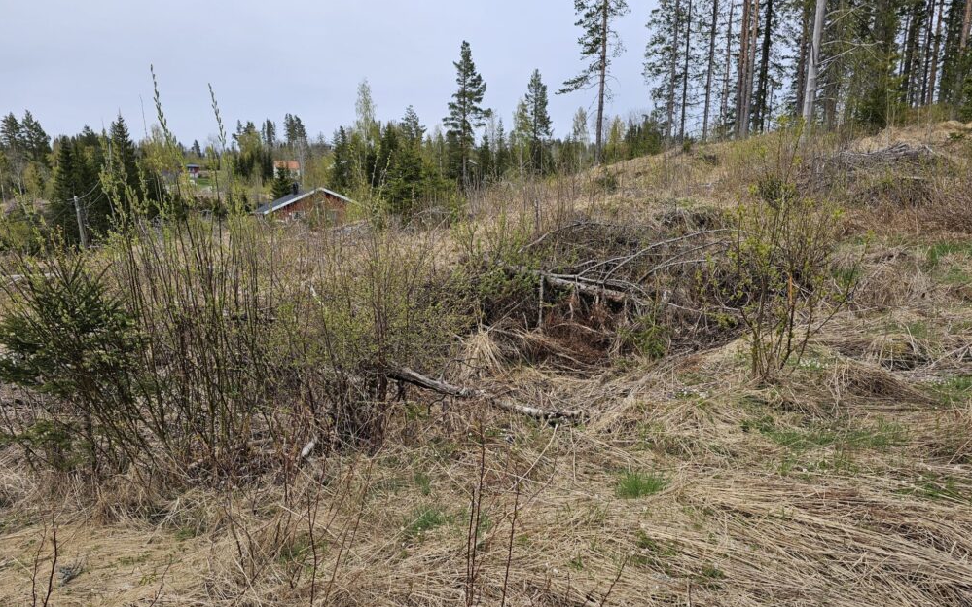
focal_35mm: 25
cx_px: 481
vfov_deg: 49.2
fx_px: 662
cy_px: 339
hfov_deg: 72.6
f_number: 1.7
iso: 10
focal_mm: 6.3
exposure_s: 1/242
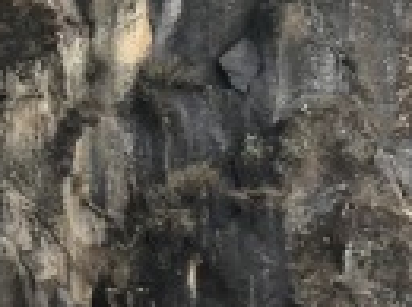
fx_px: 1925
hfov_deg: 11.7
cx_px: -216
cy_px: -179
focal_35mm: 162
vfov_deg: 8.9
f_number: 1.8
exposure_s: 1/316
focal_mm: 4
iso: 20
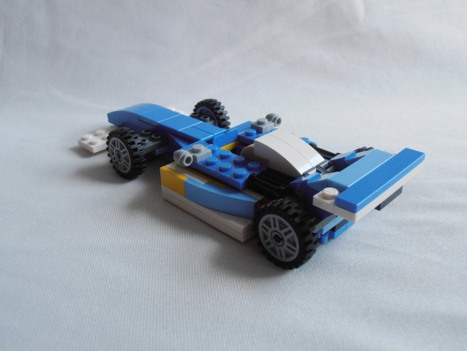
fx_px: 499
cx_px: 234
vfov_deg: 38.7
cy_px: 176
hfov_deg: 50.1
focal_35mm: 37
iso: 80
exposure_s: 1/160
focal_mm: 6.61
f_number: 3.9
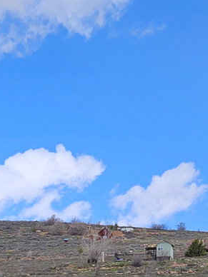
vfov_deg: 19.2
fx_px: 729
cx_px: -14
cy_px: 398
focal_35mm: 91
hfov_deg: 15.8
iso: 25
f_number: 1.8
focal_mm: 5.4
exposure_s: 1/2216
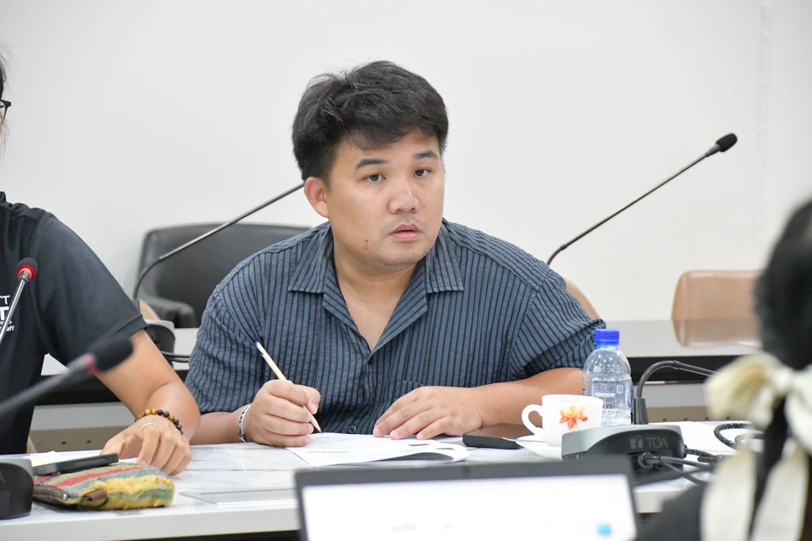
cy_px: 270
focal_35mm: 174
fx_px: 3925
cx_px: 406
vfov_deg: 7.9
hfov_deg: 11.8
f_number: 5.6
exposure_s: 1/125
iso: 9000
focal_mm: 116
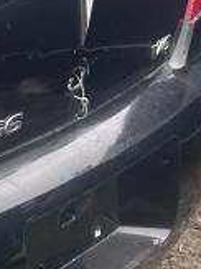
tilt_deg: -24.2
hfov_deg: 9.6
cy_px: 107
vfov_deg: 15.4
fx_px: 992
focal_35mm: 128
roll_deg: +0.4
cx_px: -351
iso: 40
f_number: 1.5
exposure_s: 1/242
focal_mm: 5.7
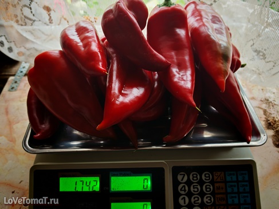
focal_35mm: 27
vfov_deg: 51.3
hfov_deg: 65.3
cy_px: 104
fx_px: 218
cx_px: 140
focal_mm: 6.83
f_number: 2
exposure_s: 1/100
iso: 200
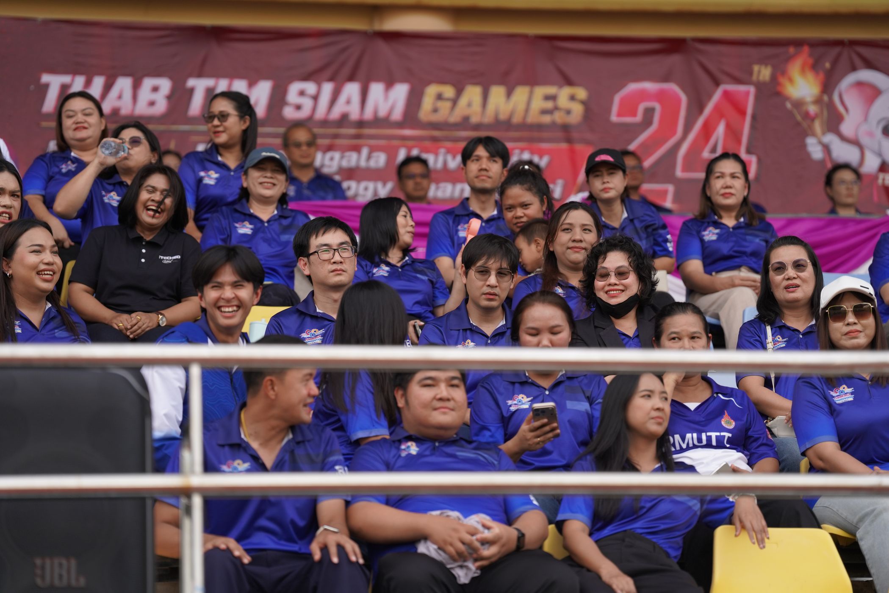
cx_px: 444
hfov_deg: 14.2
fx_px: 3580
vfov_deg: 9.5
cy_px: 296
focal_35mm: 145
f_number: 2.8
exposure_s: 1/2500
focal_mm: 145
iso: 500
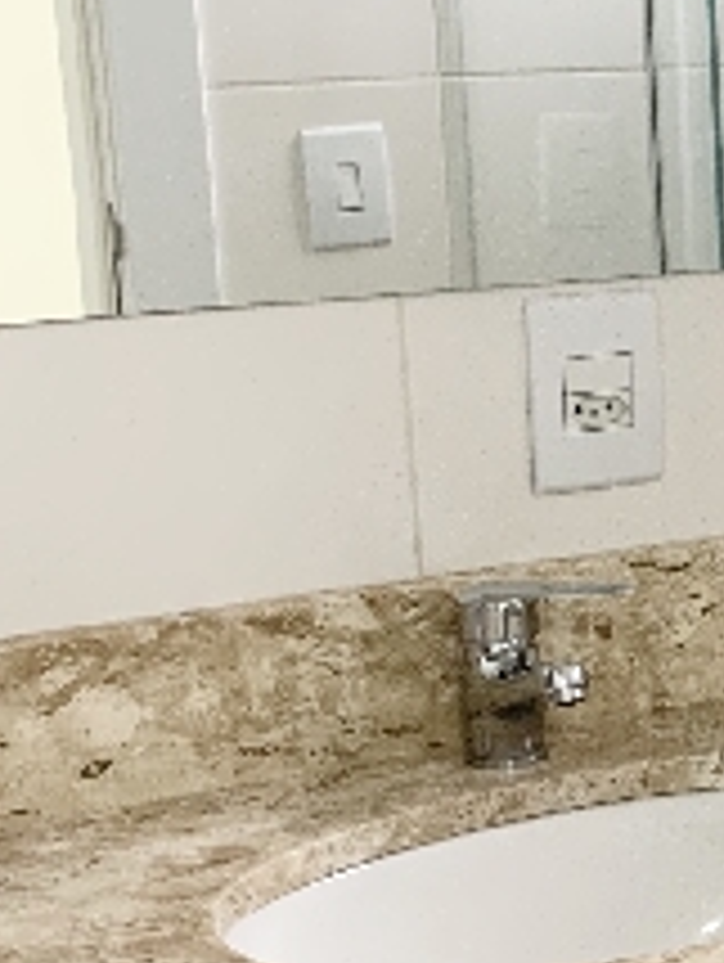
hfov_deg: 14.8
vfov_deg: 21.0
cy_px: 598
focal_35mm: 93
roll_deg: +1.0
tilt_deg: -14.1
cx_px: 1082
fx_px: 2588
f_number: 1.8
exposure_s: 1/60
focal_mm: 4.25
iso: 160
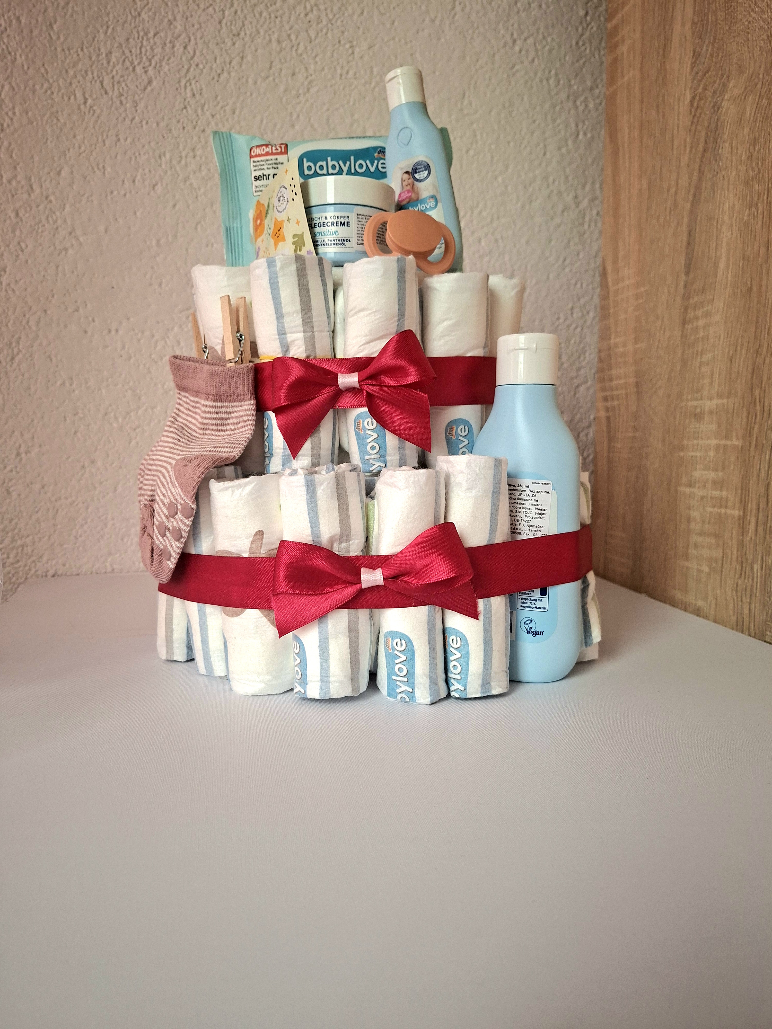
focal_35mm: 23
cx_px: 386
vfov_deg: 73.9
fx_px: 684
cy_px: 514
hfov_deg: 58.9
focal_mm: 5.54
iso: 320
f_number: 1.8
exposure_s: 1/50
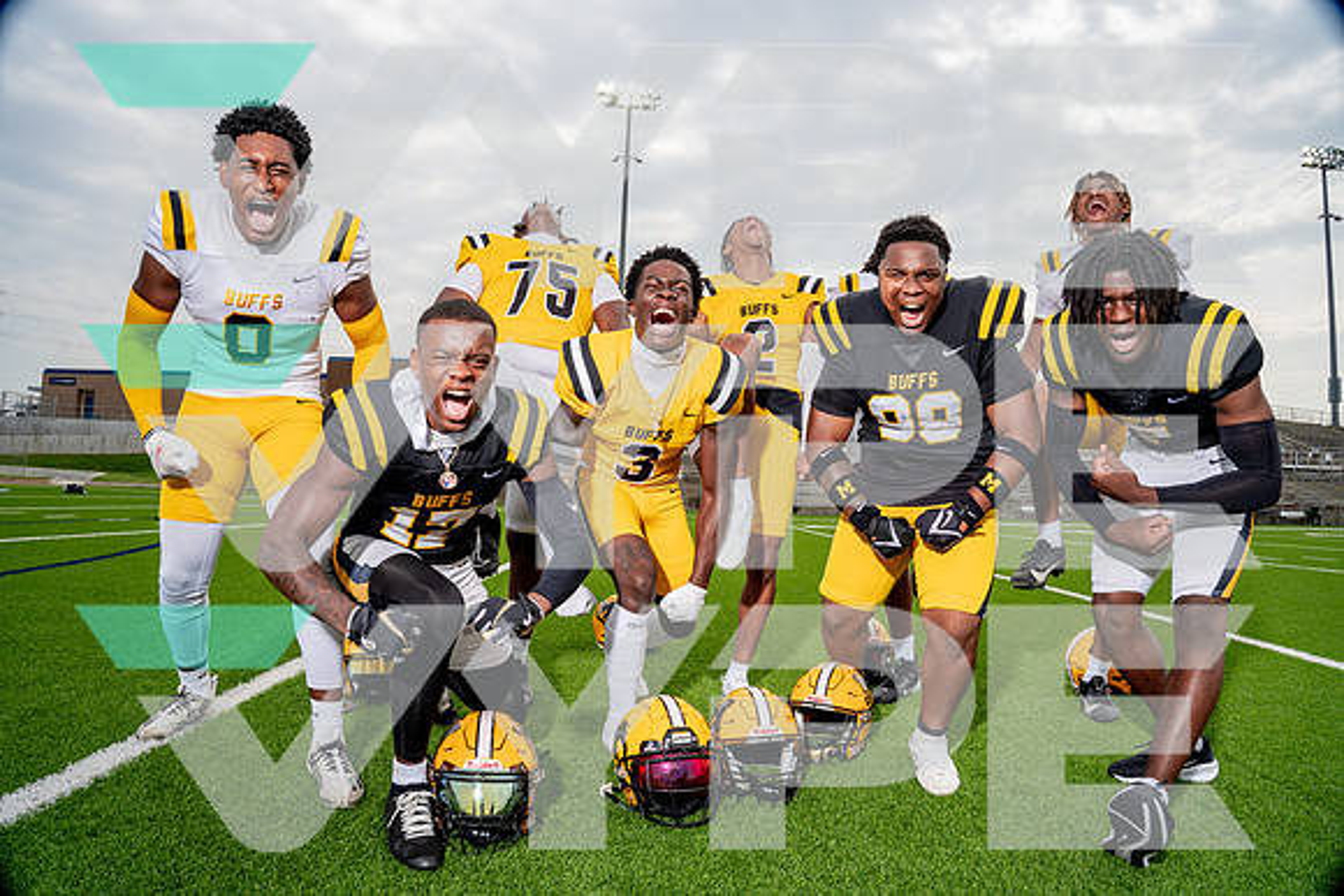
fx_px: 747
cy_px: 448
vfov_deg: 62.0
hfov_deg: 84.0
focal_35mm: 20
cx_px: 672
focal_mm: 20
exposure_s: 1/250
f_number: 8
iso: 100
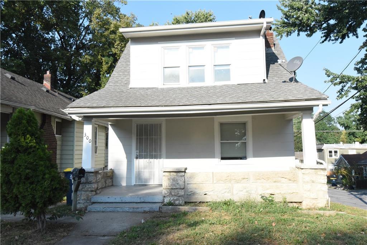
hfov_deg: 61.9
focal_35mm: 30
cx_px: 184
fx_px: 306
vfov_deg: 43.6
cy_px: 122
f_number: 13
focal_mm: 30
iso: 6400
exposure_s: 1/2500
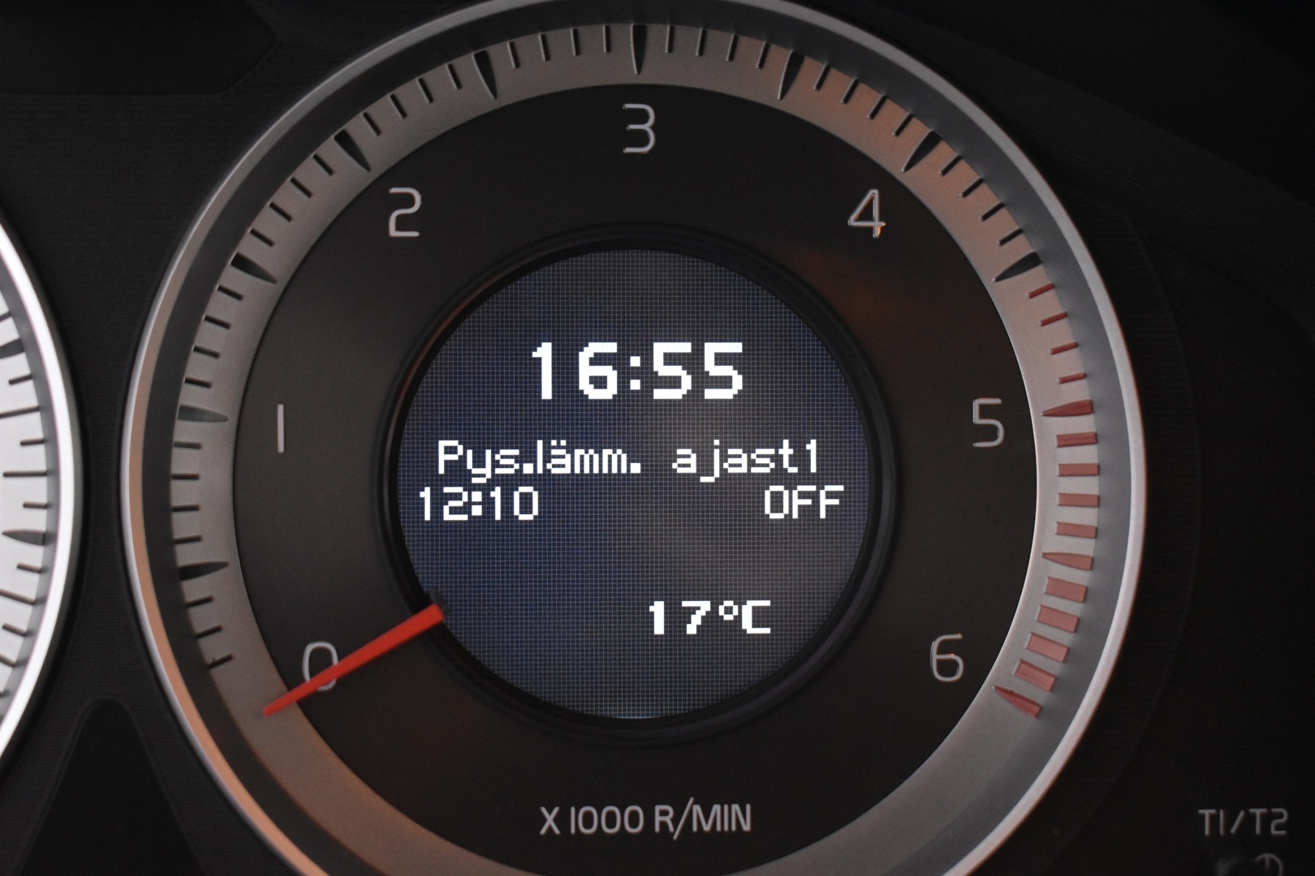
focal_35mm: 57
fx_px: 2082
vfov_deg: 23.8
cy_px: 438
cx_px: 658
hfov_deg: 35.1
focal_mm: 38
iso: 3200
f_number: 4.8
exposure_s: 1/20
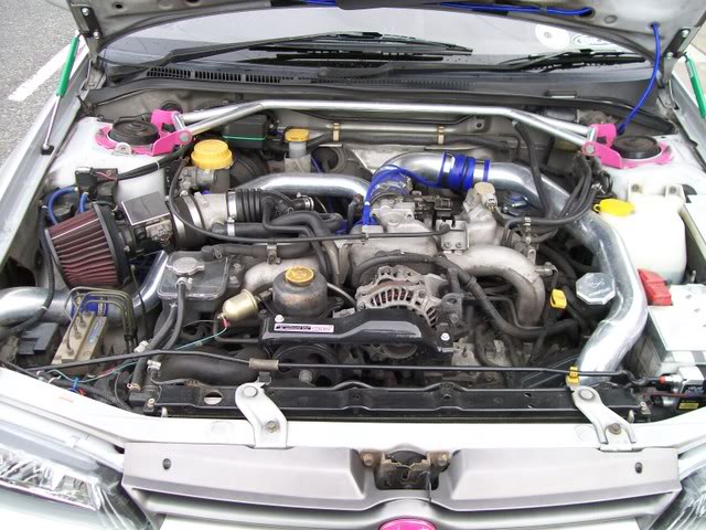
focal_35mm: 36
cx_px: 353
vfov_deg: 39.7
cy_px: 265
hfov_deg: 51.4
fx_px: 734
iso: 80
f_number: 2.7
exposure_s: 1/87.5
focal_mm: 6
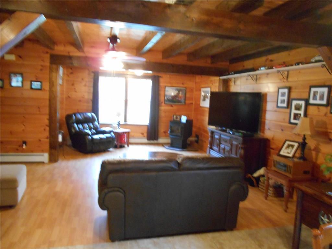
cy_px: 124
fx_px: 249
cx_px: 166
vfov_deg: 53.1
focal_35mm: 26
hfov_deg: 67.3
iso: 720
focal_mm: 4.6
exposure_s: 1/8
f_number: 3.2
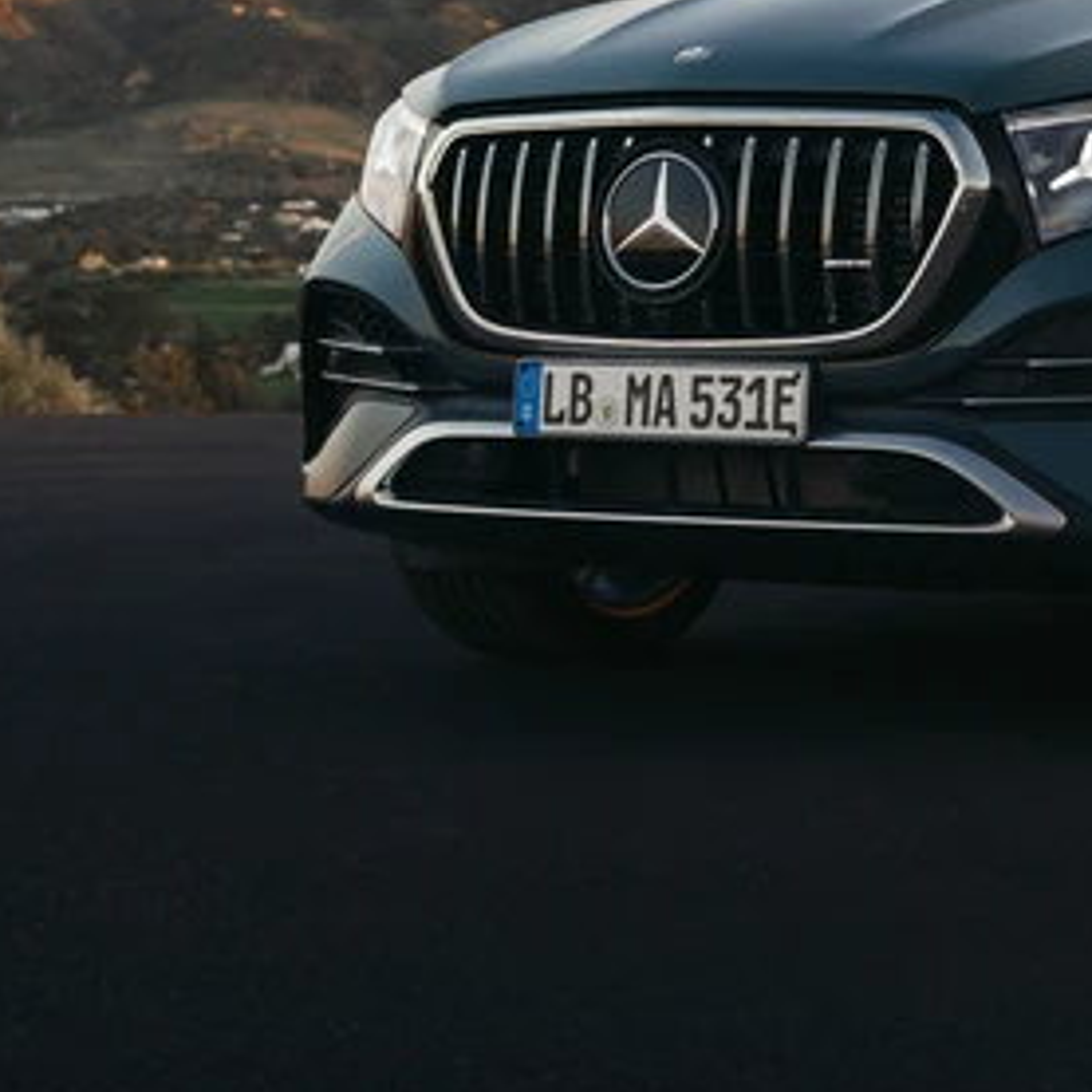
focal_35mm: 109
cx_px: 1147
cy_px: 134
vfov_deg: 15.8
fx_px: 3890
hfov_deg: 15.6
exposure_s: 1/100
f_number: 4
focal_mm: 39
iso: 200
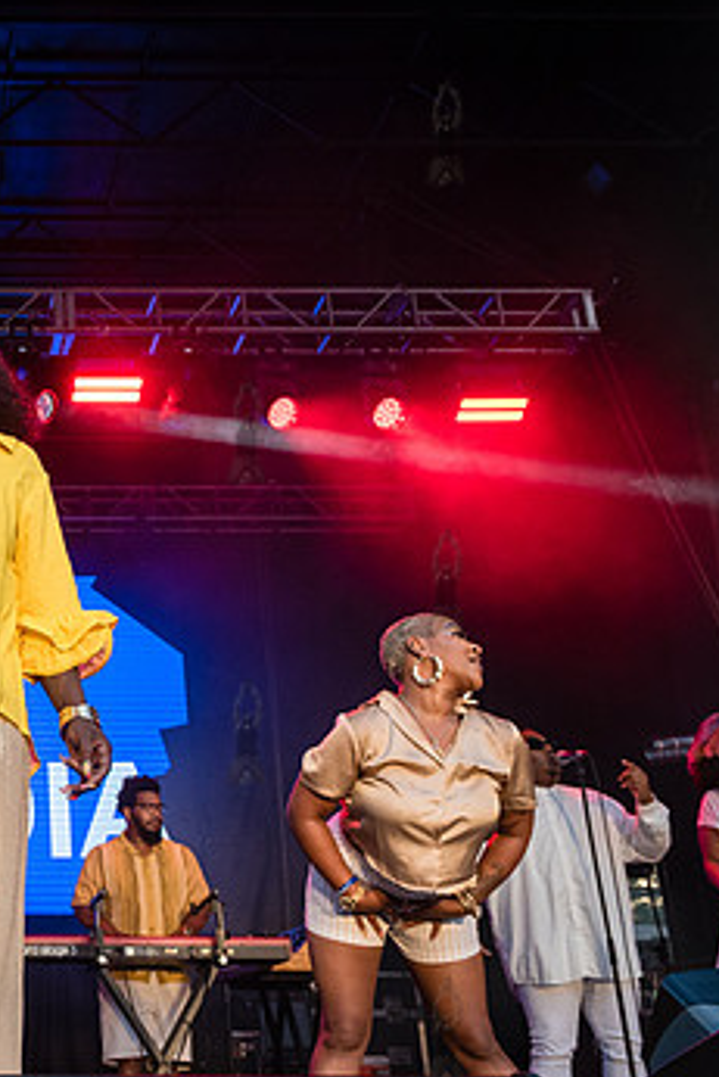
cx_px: -101
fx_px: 1436
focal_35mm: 48
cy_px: 542
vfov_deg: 41.1
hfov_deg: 25.7
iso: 2000
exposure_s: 1/640
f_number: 4
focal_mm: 27
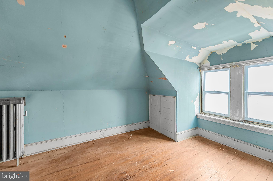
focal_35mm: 14
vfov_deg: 81.1
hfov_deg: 104.3
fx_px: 106
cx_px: 136
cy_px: 90
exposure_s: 1/125
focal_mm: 14
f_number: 2.8
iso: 900
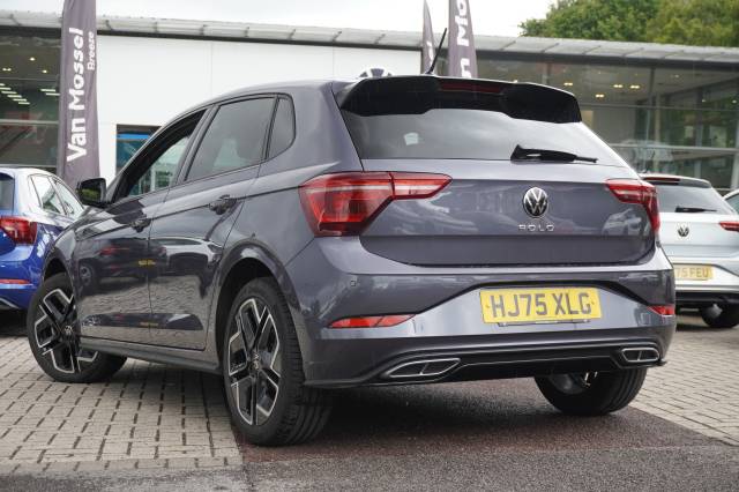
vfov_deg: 23.2
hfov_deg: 34.2
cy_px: 246
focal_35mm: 58
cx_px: 370
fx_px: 1200
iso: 400
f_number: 5.6
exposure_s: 1/160
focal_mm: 39
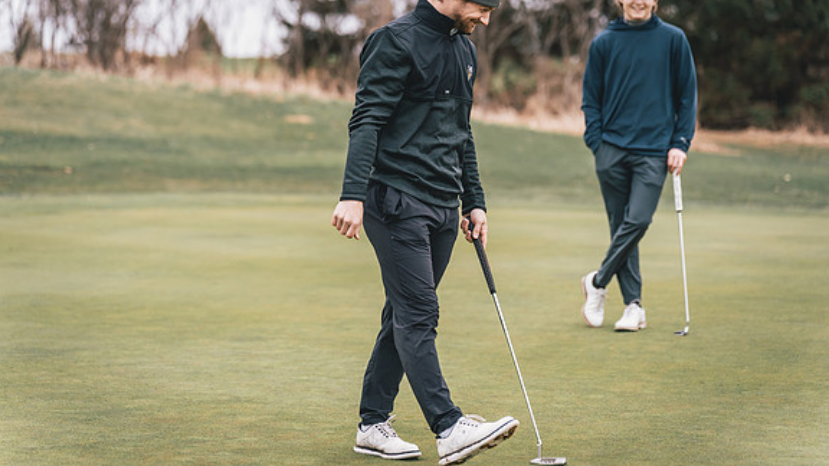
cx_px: 415
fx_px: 2616
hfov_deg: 18.0
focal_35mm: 119
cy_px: 201
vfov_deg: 10.2
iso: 640
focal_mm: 107
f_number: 2.8
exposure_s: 1/4000
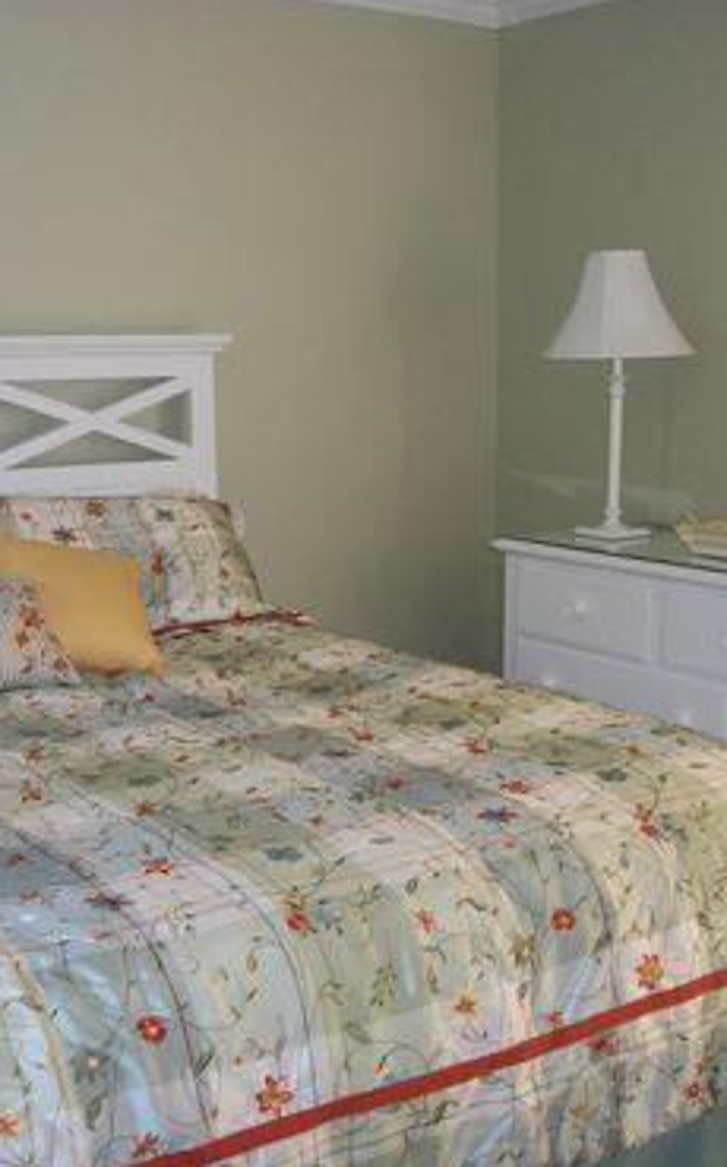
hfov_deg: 27.6
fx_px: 1461
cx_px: 202
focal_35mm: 46
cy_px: 587
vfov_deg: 43.5
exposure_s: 1/30
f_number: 2.9
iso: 160
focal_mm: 5.7
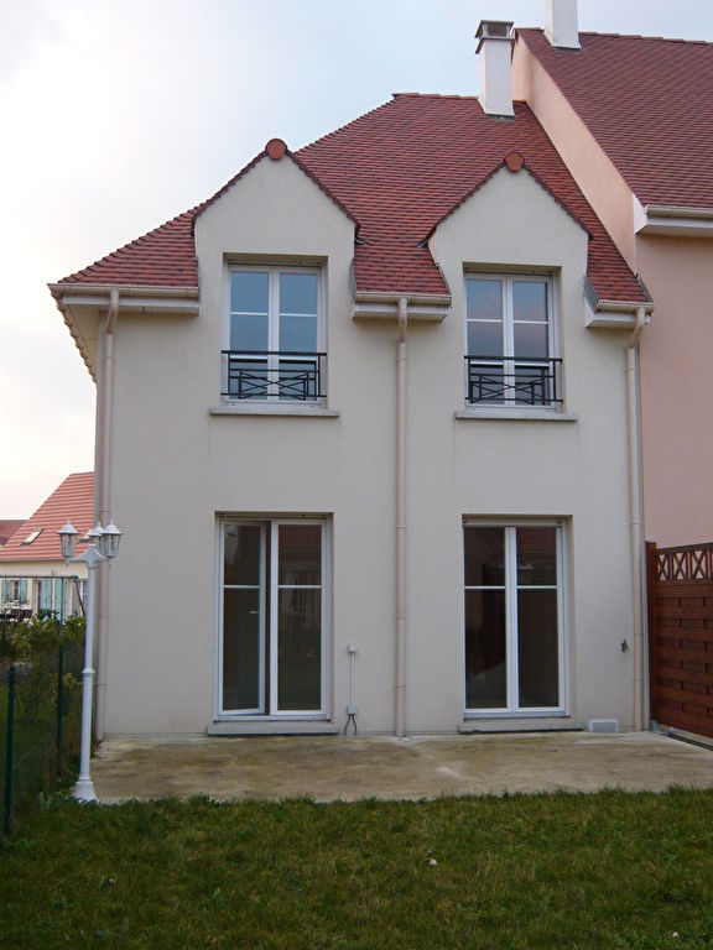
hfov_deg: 36.8
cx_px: 356
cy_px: 475
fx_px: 1071
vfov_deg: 47.9
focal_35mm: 39
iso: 100
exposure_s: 1/100
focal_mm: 4.6
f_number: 2.8
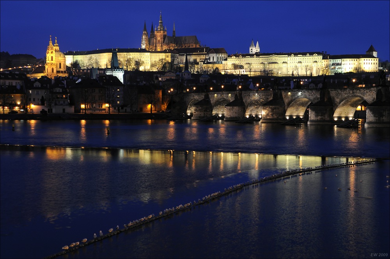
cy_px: 130
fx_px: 649
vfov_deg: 22.6
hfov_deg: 33.4
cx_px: 195
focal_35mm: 60
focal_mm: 40
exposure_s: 1.3
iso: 200
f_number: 5
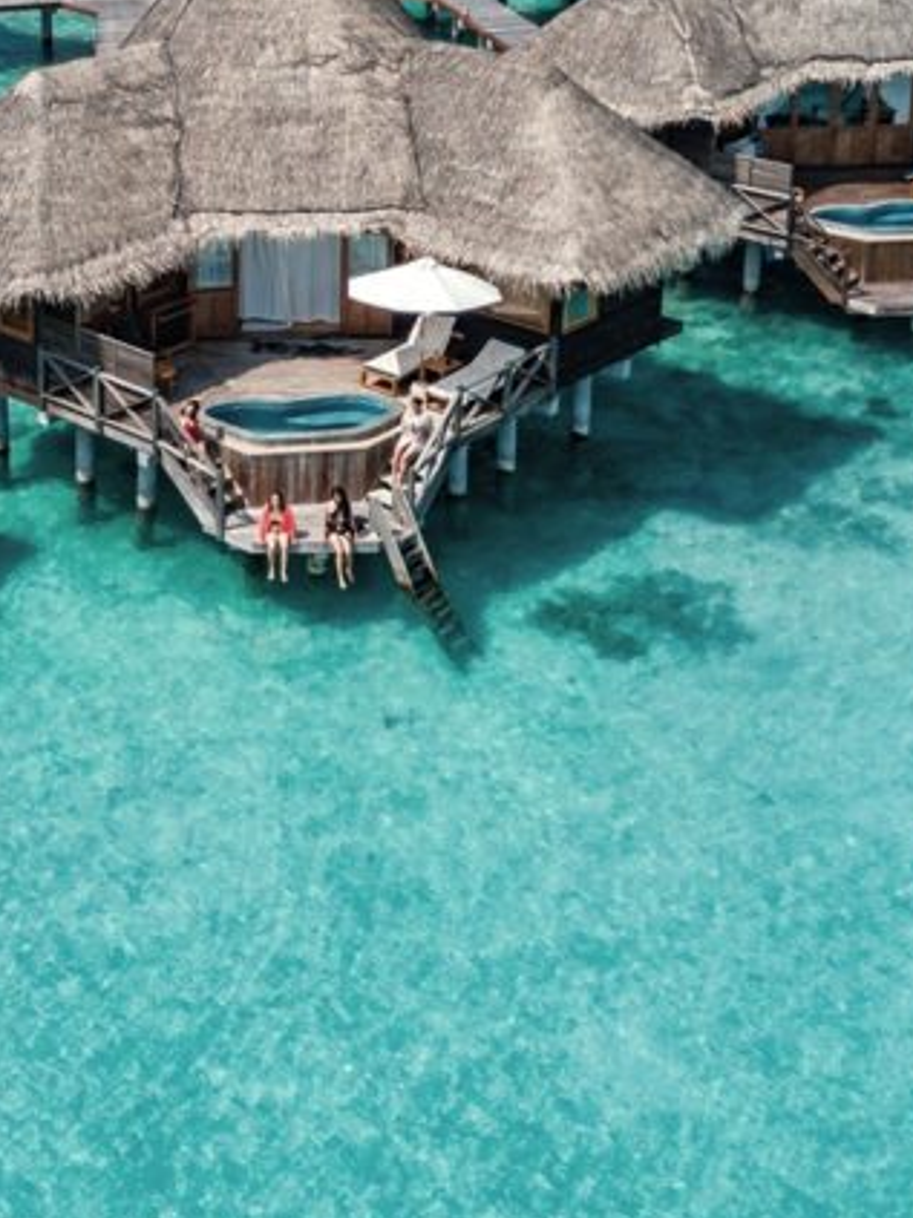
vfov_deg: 29.7
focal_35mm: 63
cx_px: 264
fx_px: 2217
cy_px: 176
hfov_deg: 23.1
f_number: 2.2
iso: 100
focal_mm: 4.73
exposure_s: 1/2500
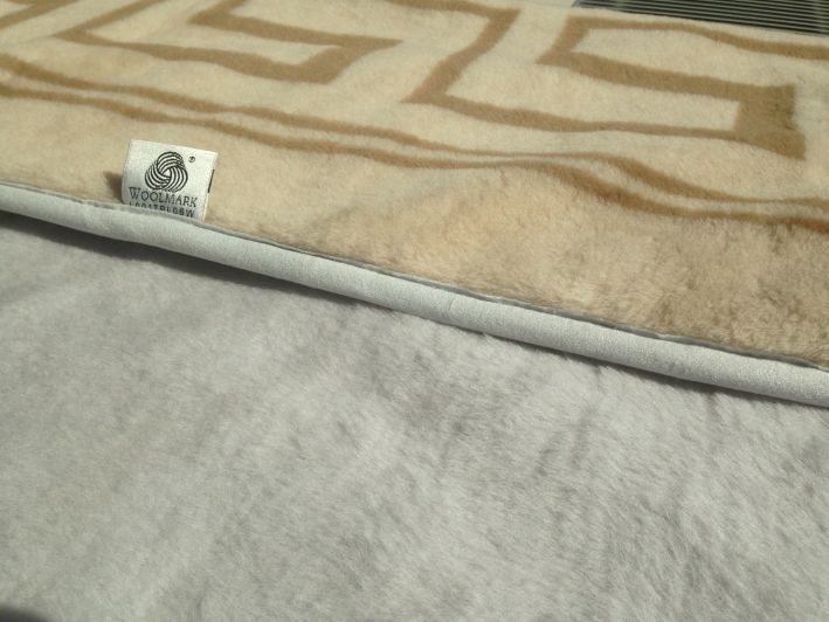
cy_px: 311
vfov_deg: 43.0
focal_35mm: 33
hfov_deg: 55.3
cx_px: 414
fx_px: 790
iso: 50
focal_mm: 4.13
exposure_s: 1/3012
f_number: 2.4
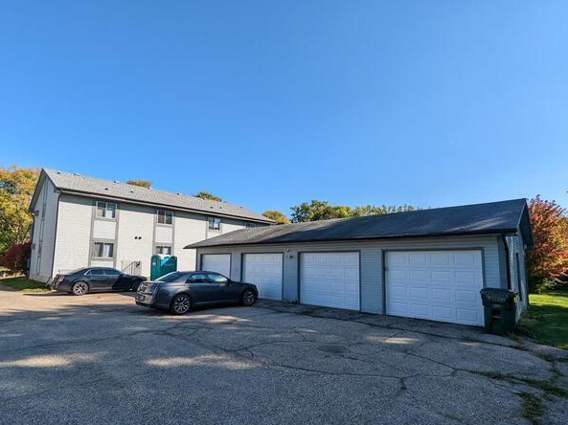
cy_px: 234
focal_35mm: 18
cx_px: 264
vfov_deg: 71.4
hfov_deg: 87.7
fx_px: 295
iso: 50
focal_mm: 2.35
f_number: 2.2
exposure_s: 1/1309
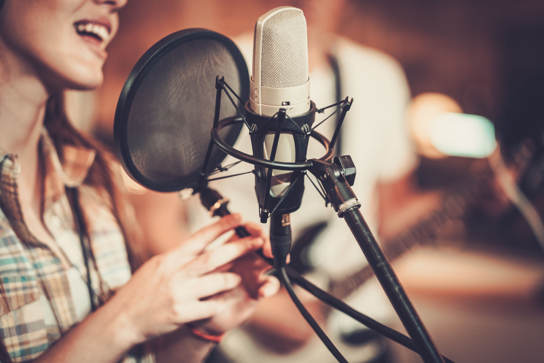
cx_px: 272
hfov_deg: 24.2
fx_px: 1269
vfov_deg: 16.3
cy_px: 182
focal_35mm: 84
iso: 500
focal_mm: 56
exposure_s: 1/125
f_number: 1.2
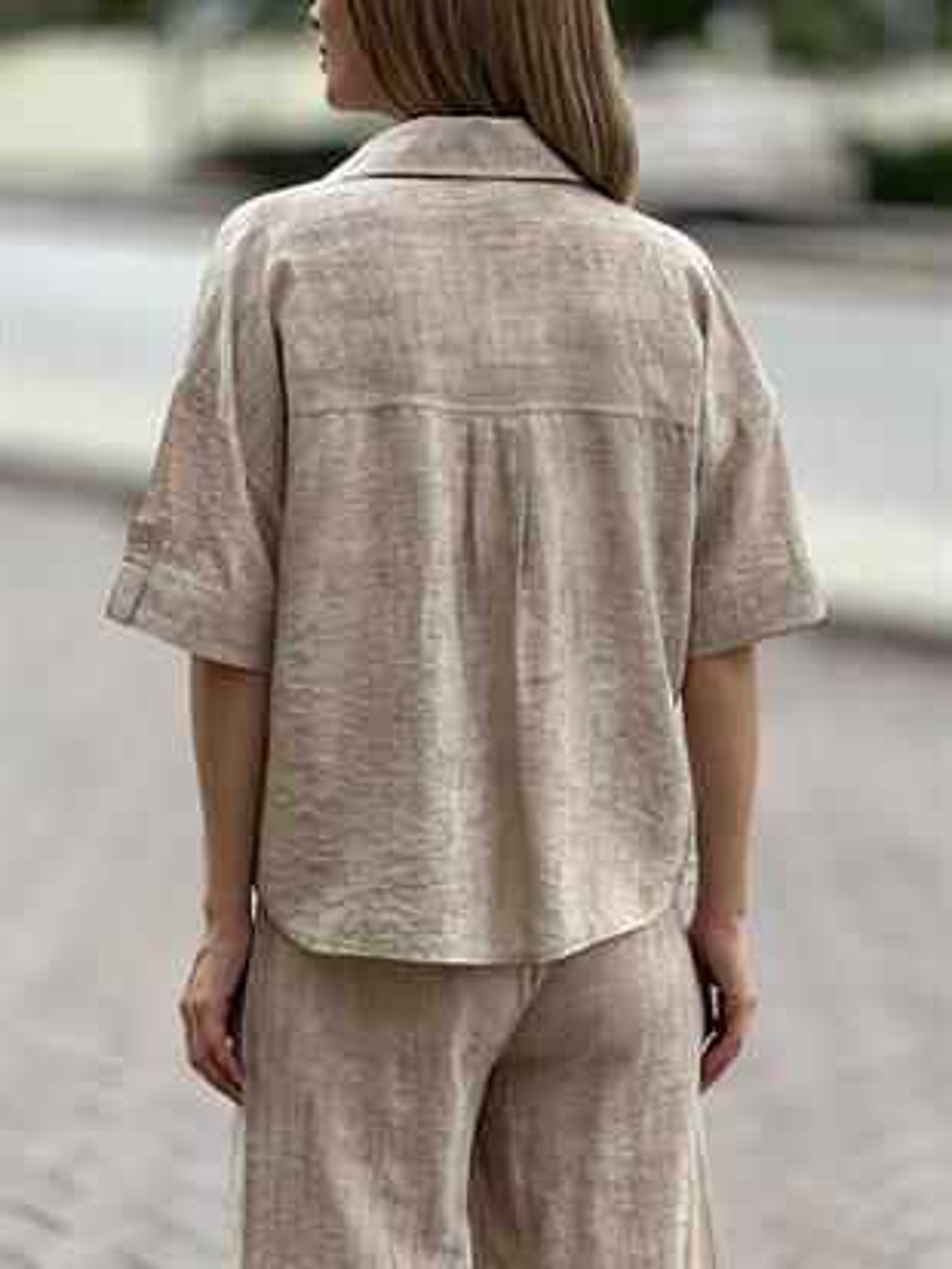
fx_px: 2822
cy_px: 634
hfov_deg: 19.1
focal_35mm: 77
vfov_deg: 25.3
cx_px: 476
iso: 25
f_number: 2.8
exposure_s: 1/223
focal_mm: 9
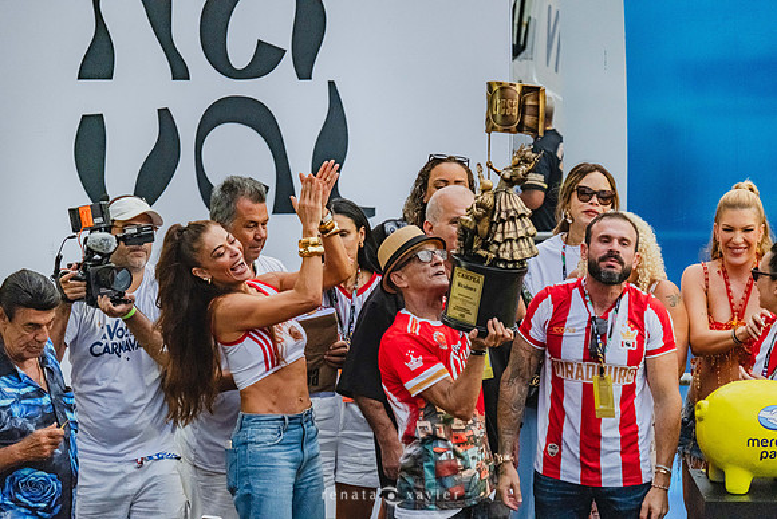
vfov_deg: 7.2
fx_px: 4145
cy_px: 260
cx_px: 388
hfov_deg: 10.7
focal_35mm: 192
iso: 2000
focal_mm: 128
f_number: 4.4
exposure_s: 1/2000
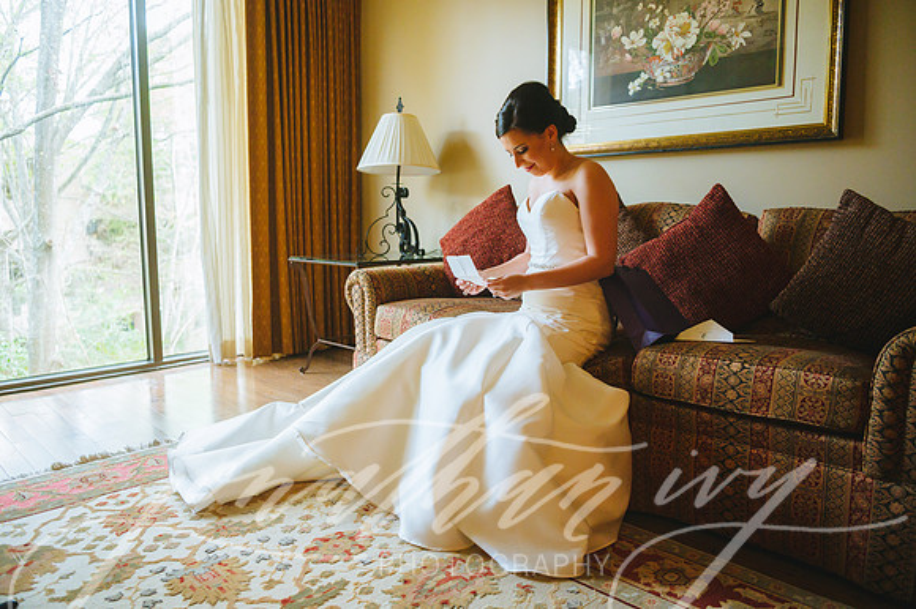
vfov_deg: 47.9
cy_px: 304
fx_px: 687
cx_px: 458
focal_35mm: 27
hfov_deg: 67.4
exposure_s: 1/100
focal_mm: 27
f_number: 2.8
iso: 4000
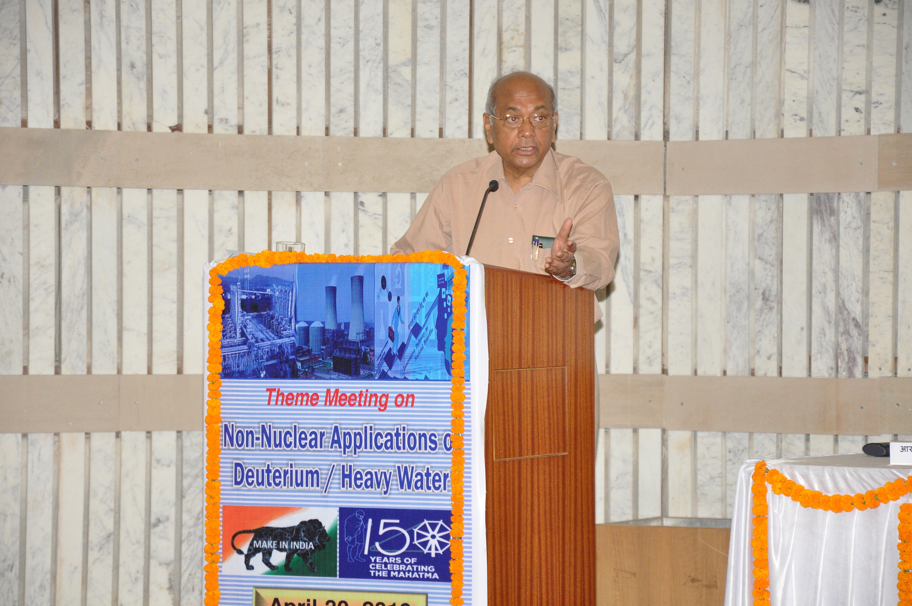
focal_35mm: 147
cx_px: 456
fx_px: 3720
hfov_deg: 14.0
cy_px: 303
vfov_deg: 9.3
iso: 2500
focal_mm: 98
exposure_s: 1/125
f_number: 6.3
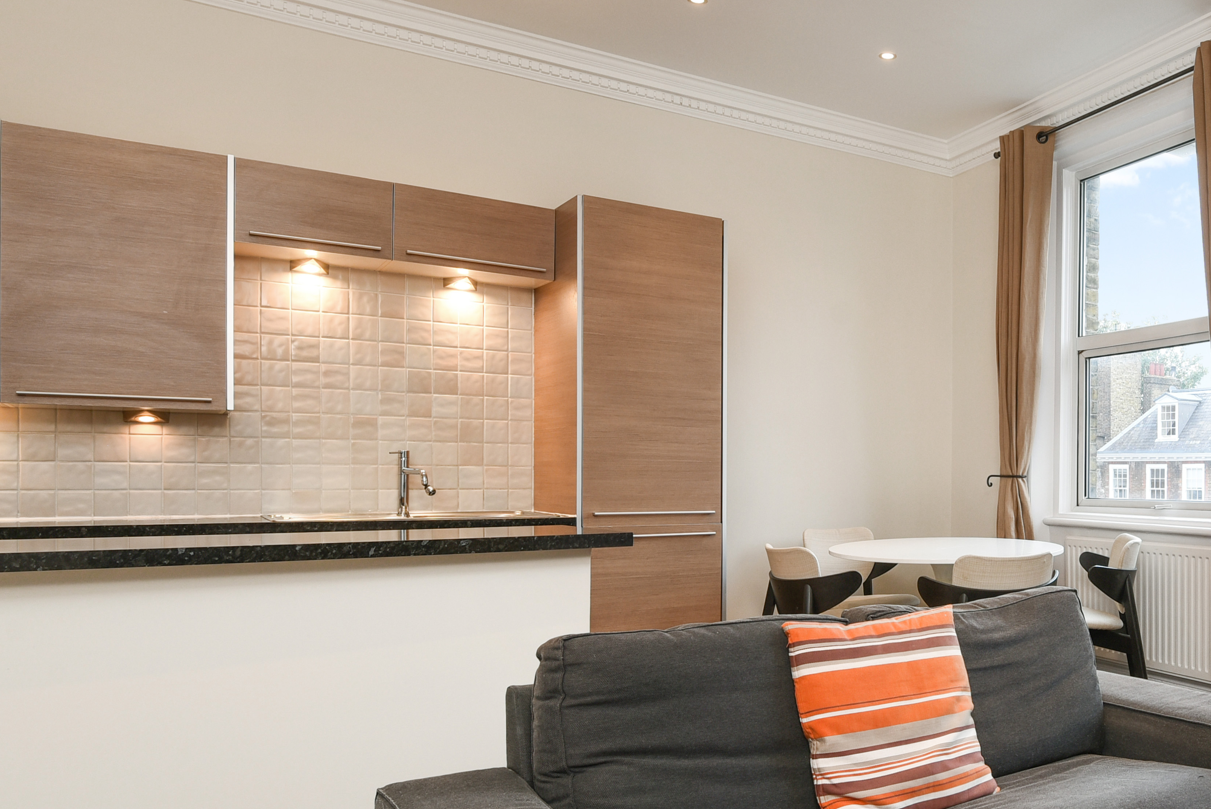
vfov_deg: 44.5
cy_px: 521
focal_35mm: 29
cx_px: 976
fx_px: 976
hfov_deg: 58.5
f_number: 8
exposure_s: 1/8
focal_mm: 16
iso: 320
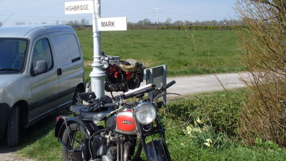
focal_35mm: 66
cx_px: 84
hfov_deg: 31.5
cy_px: 103
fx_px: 500
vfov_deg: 18.2
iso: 80
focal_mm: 6.3
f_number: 8.4
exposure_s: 1/250
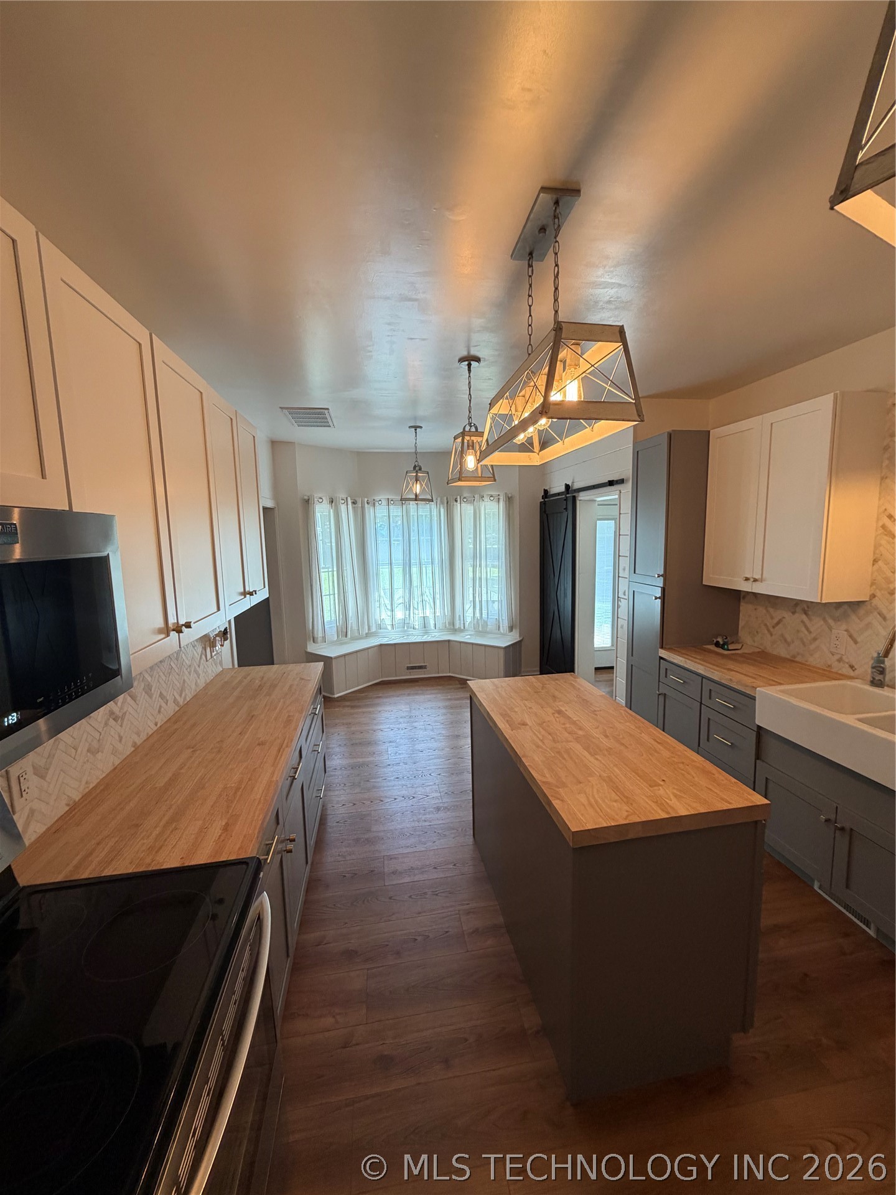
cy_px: 598
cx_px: 448
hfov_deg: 85.7
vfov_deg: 102.1
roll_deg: +1.3
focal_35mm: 14
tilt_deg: -6.9
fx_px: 483
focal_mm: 2.22
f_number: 2.2
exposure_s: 1/120
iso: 250
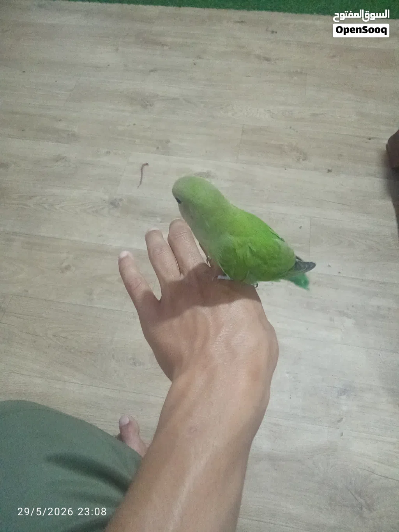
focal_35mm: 28
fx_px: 430
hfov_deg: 49.8
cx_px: 200
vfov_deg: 63.4
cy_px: 266
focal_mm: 2.78
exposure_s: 1/20
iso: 800
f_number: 2
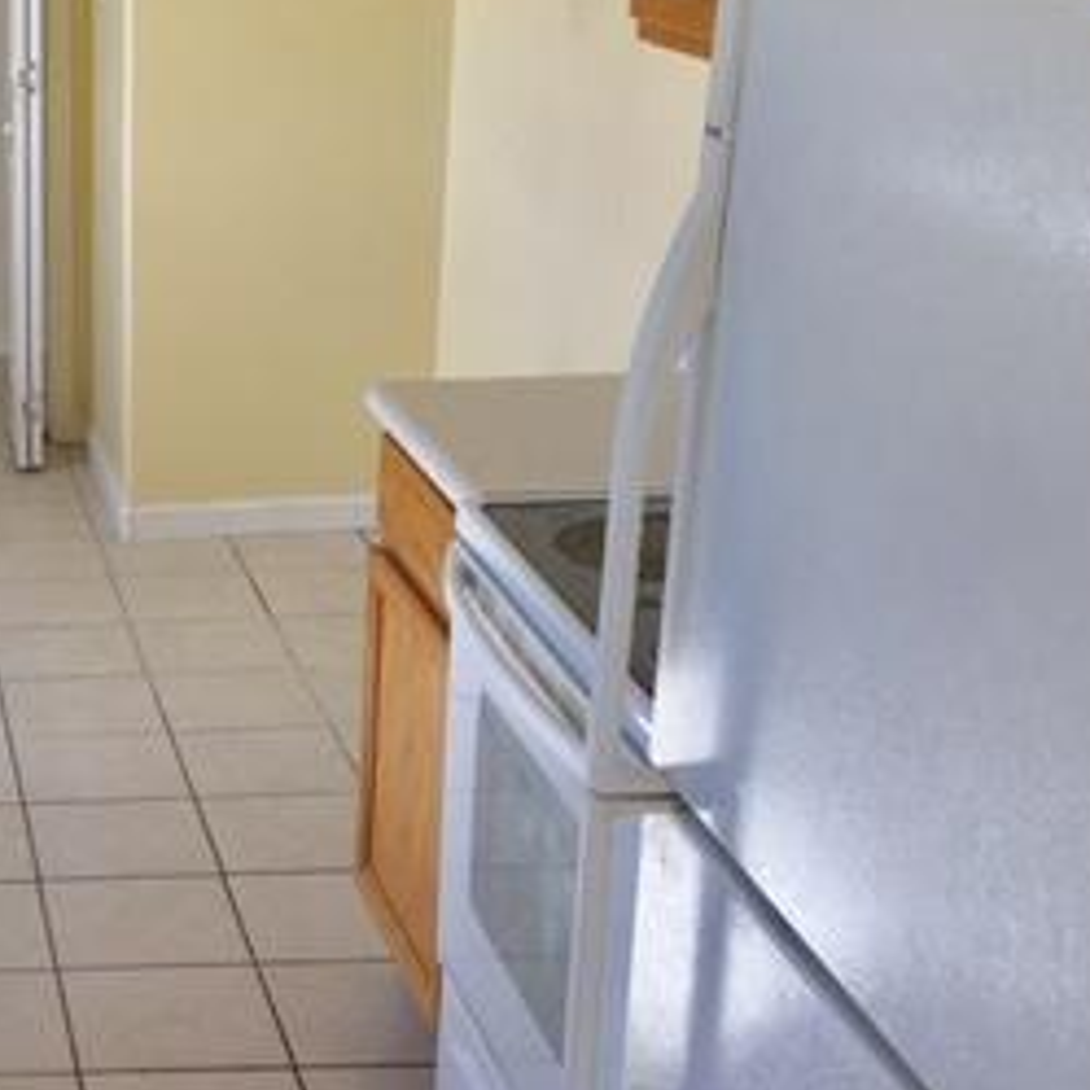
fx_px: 2351
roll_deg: +2.5
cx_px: -245
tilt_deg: -17.8
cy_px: 613
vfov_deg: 26.1
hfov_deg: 23.6
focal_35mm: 66
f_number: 2.2
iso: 25
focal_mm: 4.15
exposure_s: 1/143
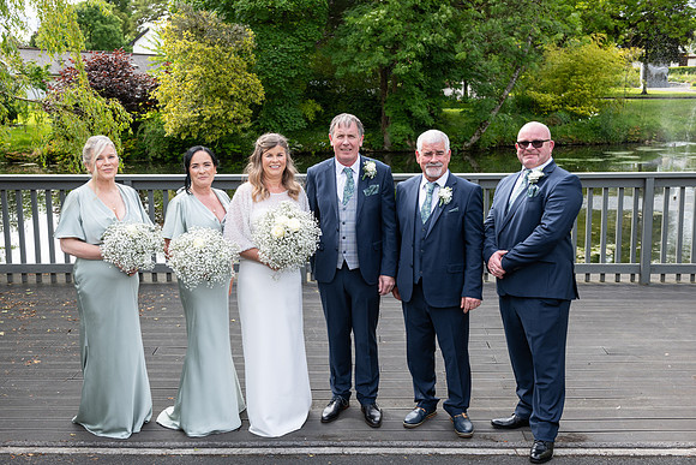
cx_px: 348
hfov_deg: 48.4
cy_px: 232
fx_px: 773
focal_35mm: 40
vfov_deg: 33.4
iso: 125
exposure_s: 1/200
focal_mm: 40
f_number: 5.6
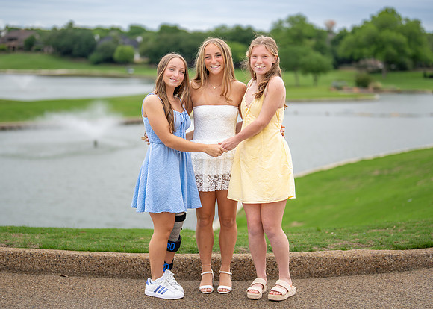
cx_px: 214
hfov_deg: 31.2
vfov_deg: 22.6
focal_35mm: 63
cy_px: 148
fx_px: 774
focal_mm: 50
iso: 100
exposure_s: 1/2000
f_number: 1.2
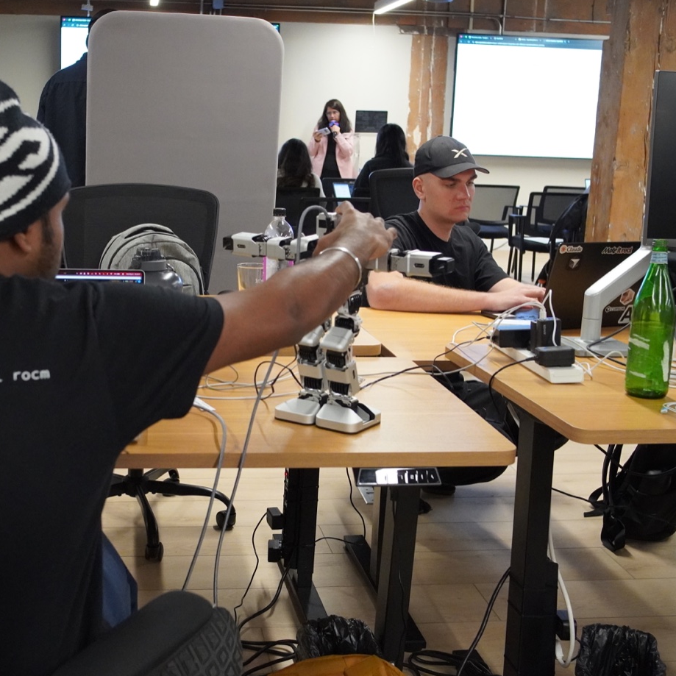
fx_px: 986
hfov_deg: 37.4
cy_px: 336
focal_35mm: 45
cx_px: 225
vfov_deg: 37.8
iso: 5000
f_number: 4
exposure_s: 1/160
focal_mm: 23
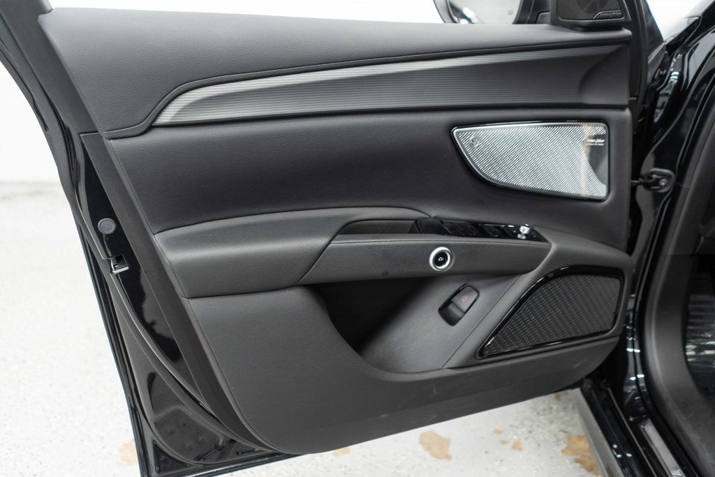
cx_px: 358
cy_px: 238
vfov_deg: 46.4
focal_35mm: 28
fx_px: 556
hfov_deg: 65.5
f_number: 3.2
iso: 640
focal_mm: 28
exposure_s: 1/40
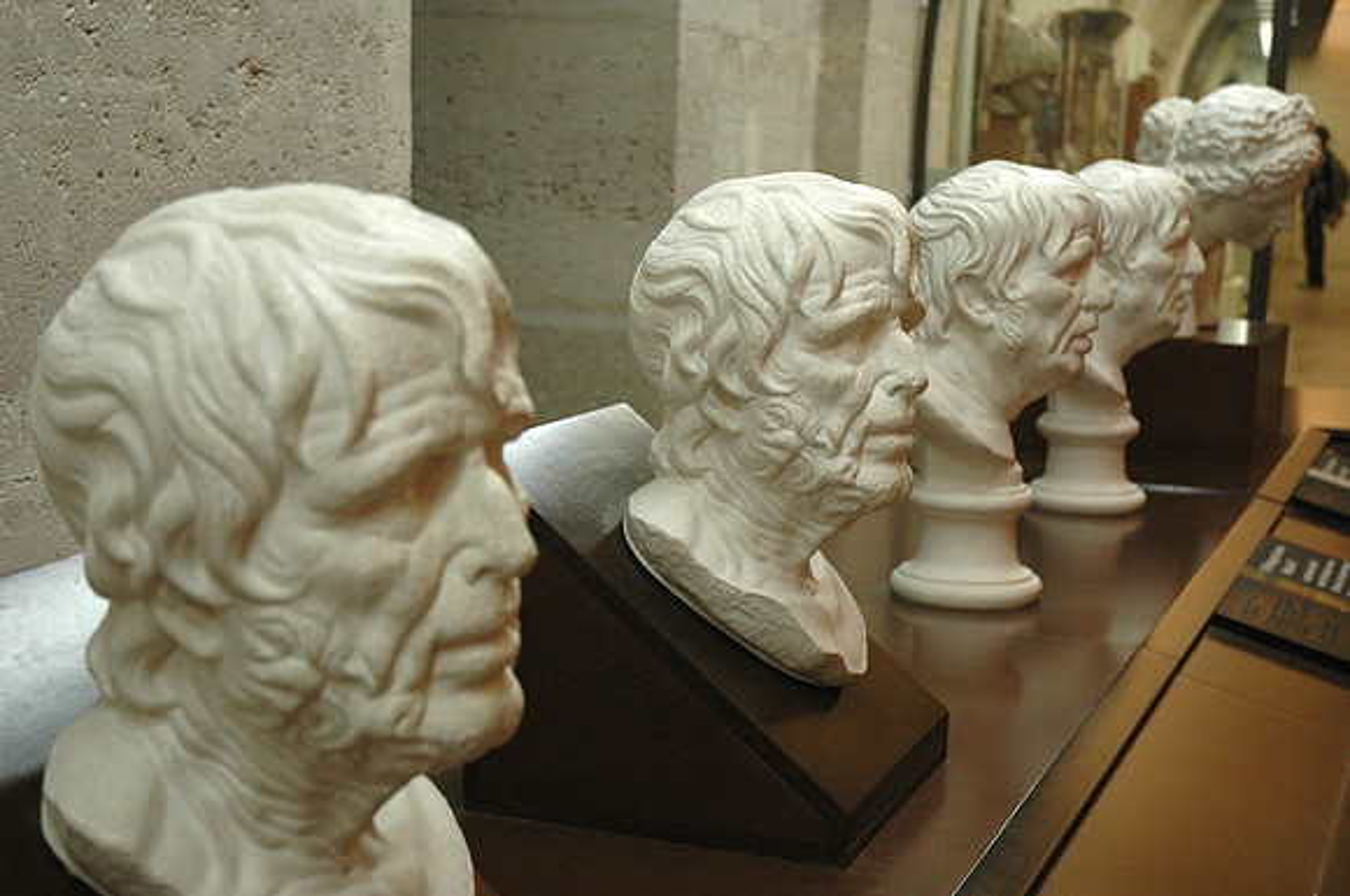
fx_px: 2135
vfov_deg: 23.7
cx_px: 675
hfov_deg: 35.1
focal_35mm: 57
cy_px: 448
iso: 640
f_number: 4.2
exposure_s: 1/30
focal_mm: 38
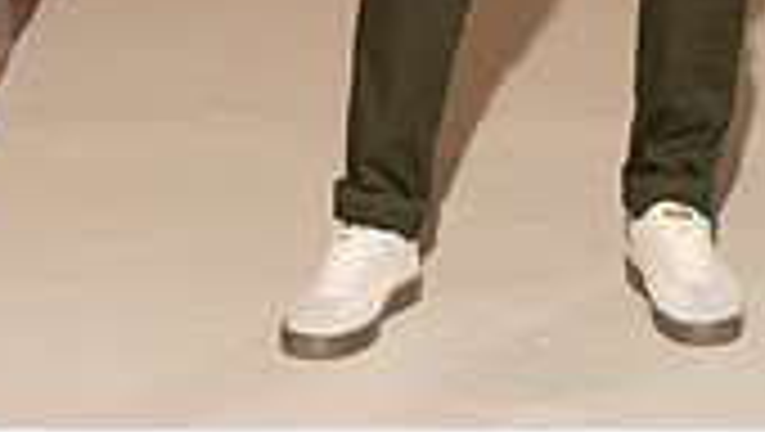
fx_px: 4223
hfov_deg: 10.3
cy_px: -558
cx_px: 466
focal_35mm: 208
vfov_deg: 5.7
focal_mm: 75
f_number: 9
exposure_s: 1/250
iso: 800
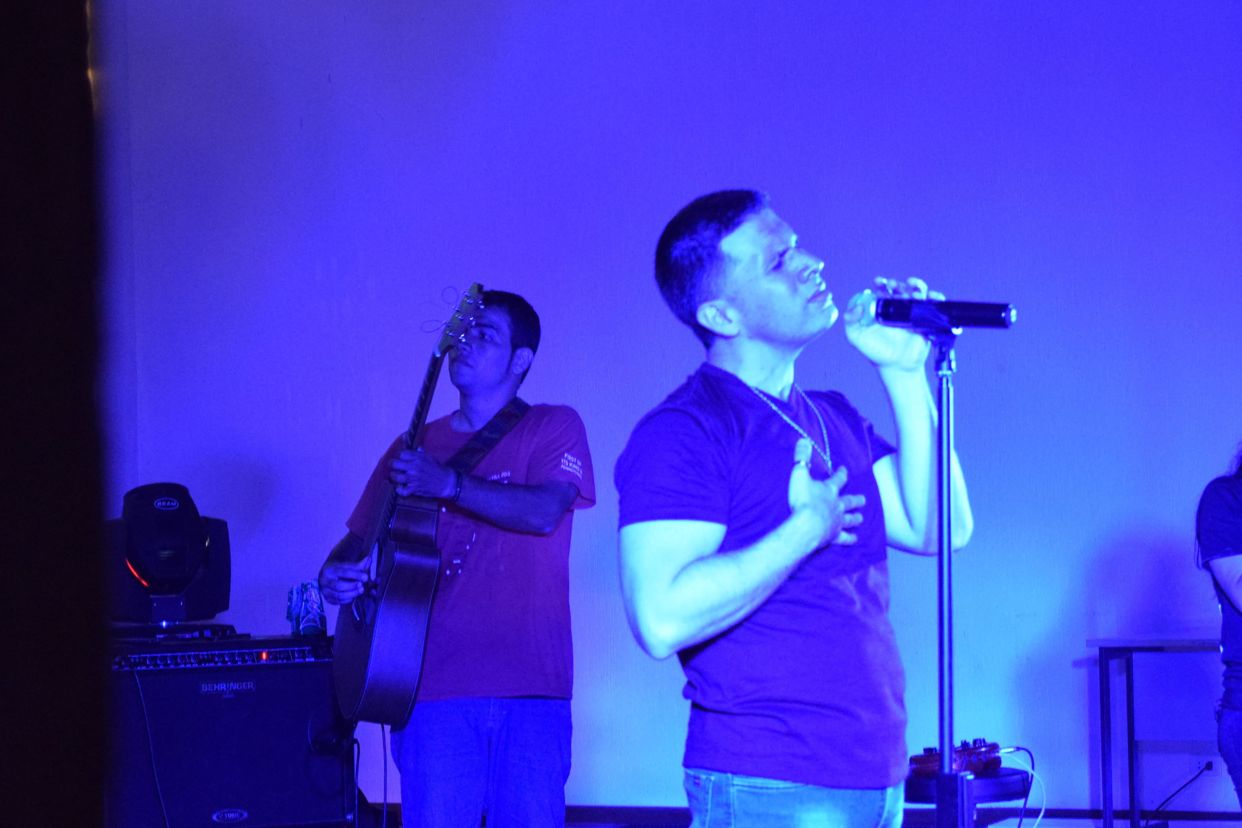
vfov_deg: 11.5
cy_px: 535
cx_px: 781
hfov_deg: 17.2
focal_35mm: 119
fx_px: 4096
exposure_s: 1/25
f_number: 7.1
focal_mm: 55
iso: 3200
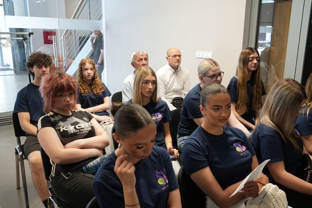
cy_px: 104
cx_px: 156
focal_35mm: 31
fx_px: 269
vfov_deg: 42.3
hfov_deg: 60.3
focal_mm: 31
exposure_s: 1/40
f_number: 8
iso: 2000
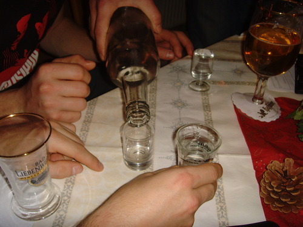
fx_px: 341
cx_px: 152
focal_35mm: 39
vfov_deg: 36.8
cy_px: 114
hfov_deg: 47.9
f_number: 3.5
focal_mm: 6.6
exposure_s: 1/45
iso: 200
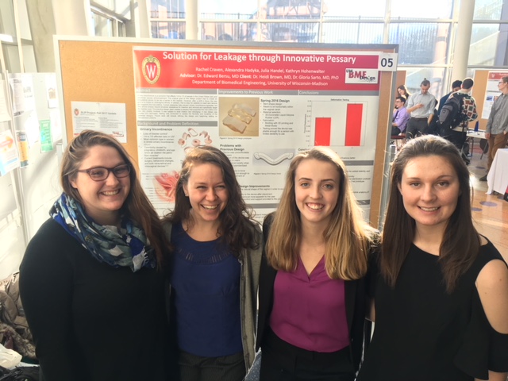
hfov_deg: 61.7
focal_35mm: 29
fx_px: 426
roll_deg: -0.6
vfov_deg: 48.2
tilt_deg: -14.7
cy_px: 190
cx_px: 254
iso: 32
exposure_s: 1/120
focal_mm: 4.15
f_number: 2.2
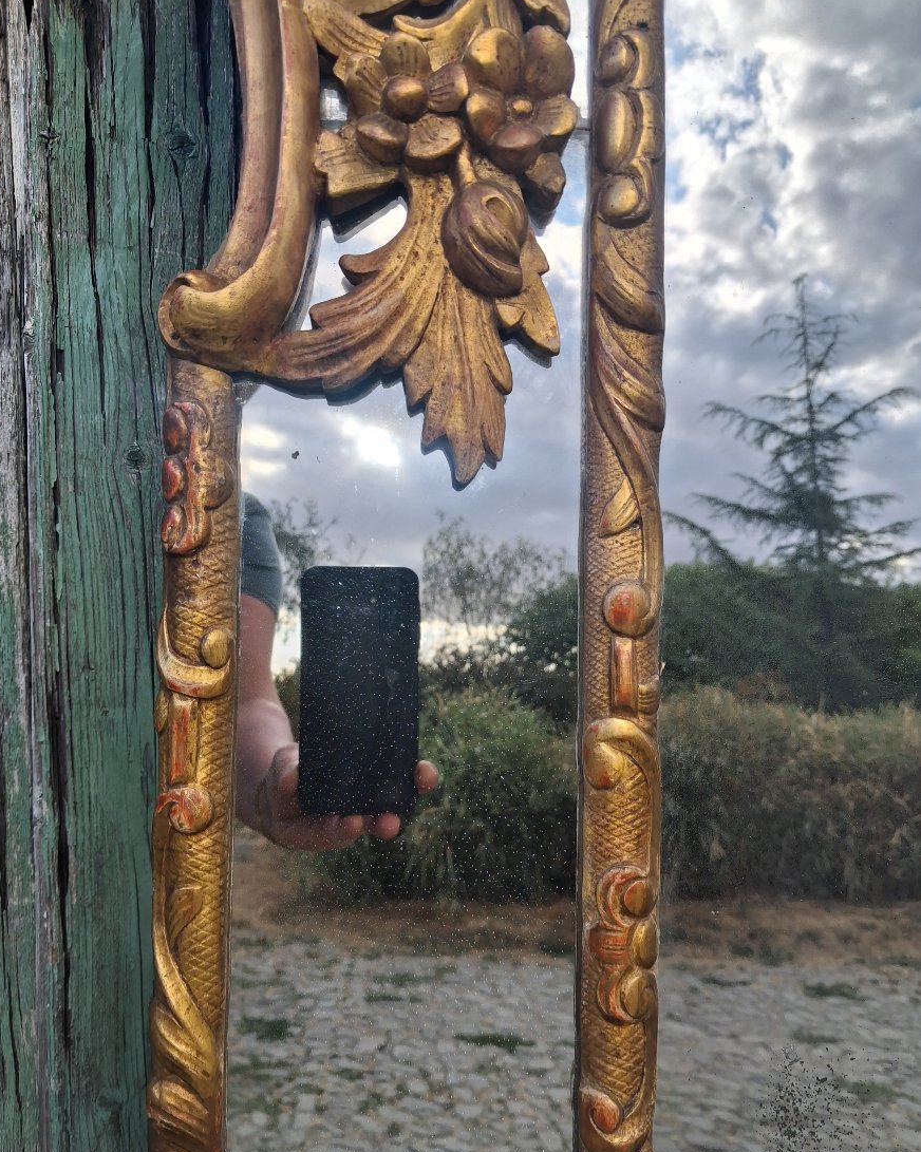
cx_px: 448
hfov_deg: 49.9
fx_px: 989
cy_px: 624
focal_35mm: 29
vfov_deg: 60.4
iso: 20
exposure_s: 1/243
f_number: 1.8
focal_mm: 4
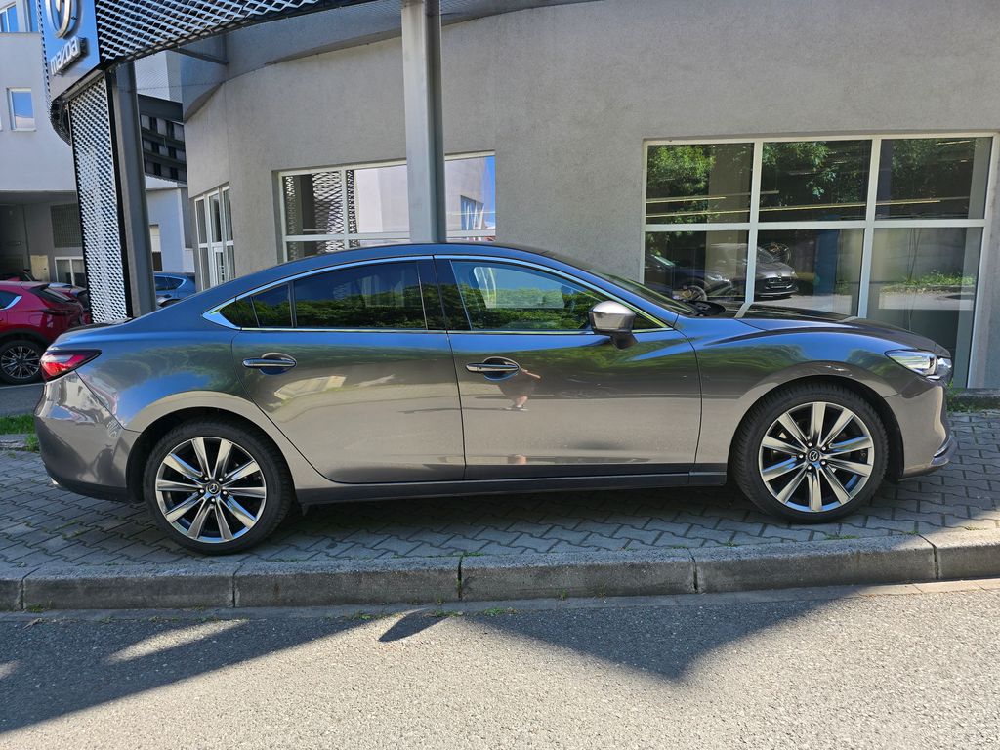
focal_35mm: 23
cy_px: 375
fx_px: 664
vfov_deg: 58.9
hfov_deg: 73.9
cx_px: 500
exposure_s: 1/180
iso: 16
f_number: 1.7
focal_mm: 6.3
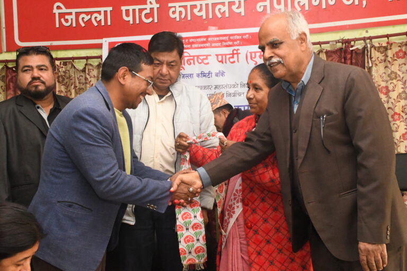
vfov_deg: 28.1
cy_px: 136
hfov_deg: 41.1
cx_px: 204
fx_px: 543
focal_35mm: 48
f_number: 6.3
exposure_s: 1/200
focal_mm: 32
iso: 10000
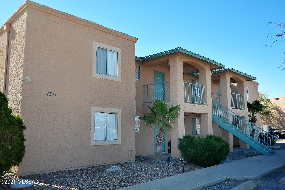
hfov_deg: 62.0
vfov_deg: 43.6
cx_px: 142
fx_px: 237
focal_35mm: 30
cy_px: 95
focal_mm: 30
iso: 320
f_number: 9
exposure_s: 1/320
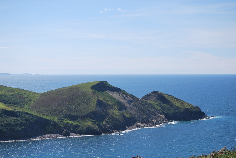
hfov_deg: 24.6
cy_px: 79
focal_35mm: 82
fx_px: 541
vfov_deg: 16.6
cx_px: 118
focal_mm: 55
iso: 100
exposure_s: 1/160
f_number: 6.3
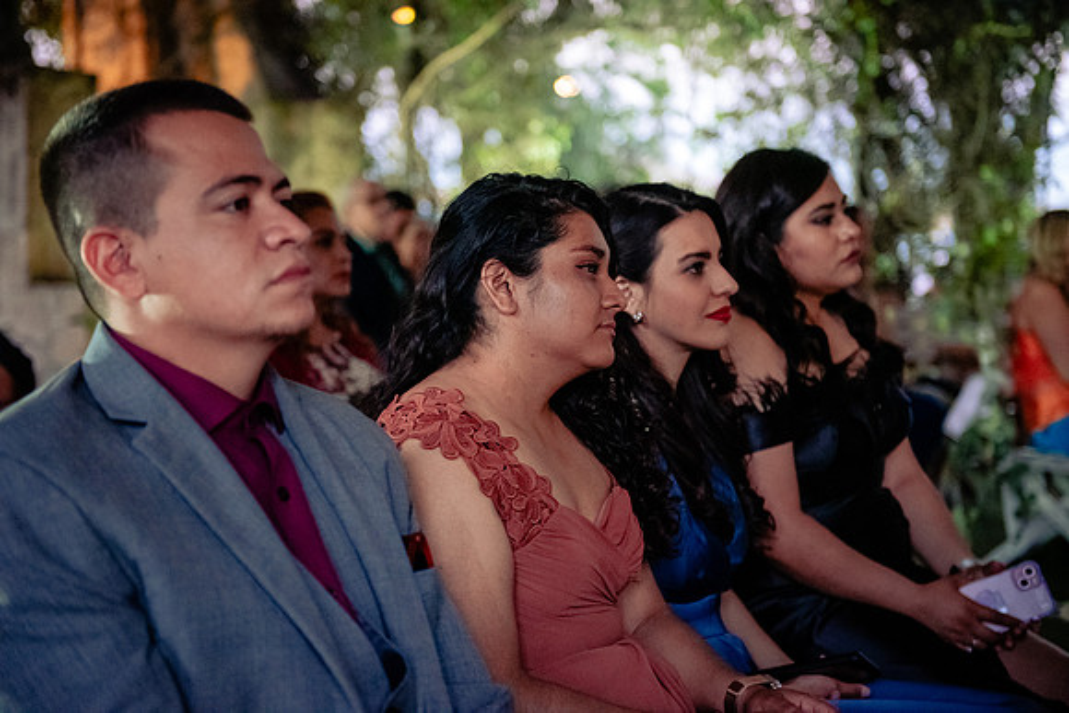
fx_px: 1782
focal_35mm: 60
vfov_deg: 22.6
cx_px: 534
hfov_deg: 33.4
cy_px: 356
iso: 6400
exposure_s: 1/125
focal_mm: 60
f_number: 2.8
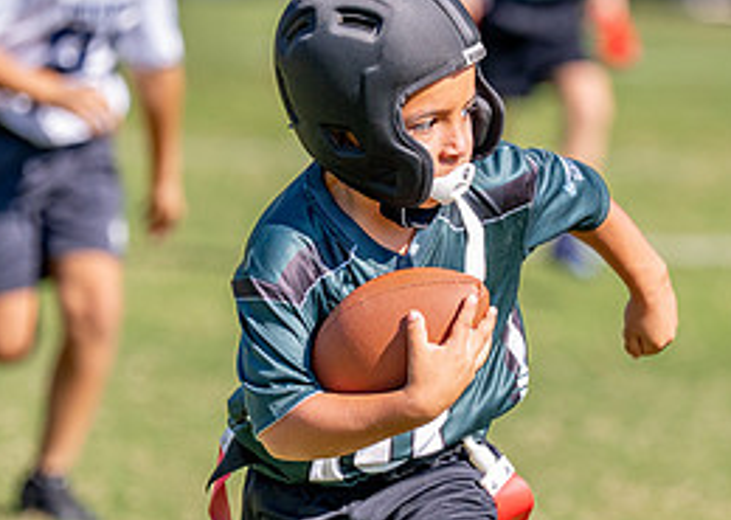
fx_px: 9911
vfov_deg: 3.0
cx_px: 438
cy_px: 336
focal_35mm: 478
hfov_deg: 4.2
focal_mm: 173
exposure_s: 1/4000
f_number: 2.8
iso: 250
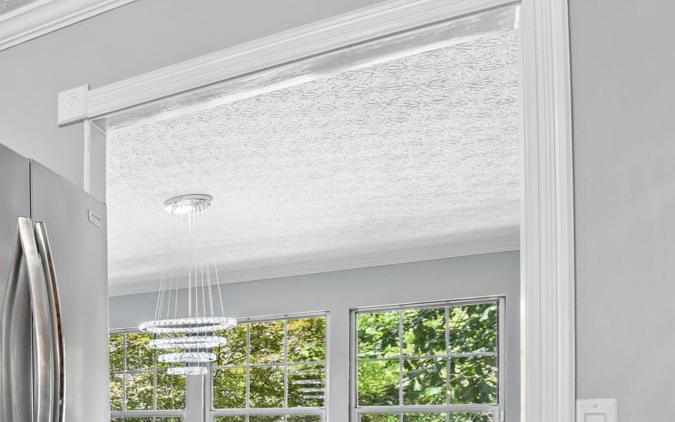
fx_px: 681
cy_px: 448
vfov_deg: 31.2
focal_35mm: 37
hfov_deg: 40.5
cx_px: -97
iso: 500
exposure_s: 1/10
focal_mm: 10
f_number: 7.1
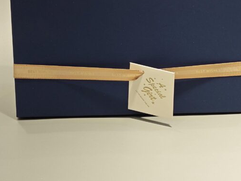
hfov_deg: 13.8
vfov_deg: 10.3
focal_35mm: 143
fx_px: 996
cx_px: 137
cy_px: 27
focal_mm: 10.1
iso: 200
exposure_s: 1/100
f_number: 2
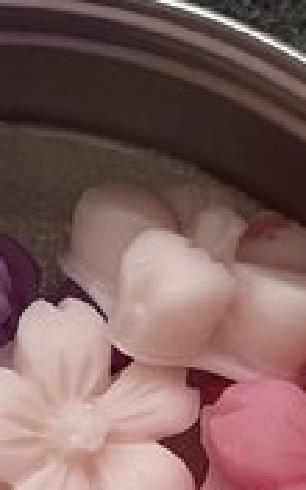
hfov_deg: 10.4
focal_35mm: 125
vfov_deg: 16.1
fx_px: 1668
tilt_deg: -89.0
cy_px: 571
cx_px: 11
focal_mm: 4.2
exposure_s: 1/50
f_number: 1.6
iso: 125
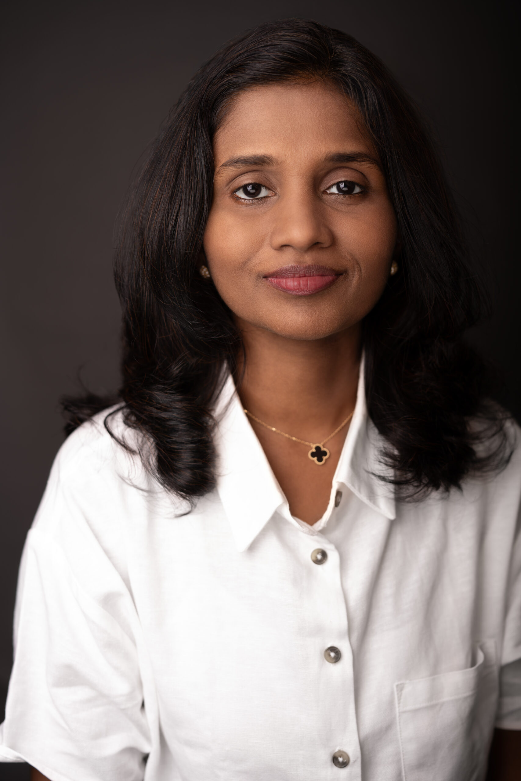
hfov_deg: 27.0
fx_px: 1085
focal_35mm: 50
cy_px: 390
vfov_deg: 39.6
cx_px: 260
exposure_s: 1/200
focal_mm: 50
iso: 31
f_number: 2.8
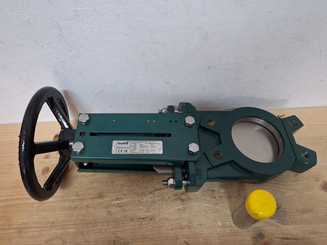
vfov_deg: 58.9
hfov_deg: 73.9
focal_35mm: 23
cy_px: 122
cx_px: 164
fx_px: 217
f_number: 1.8
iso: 320
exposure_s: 1/33
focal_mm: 5.54
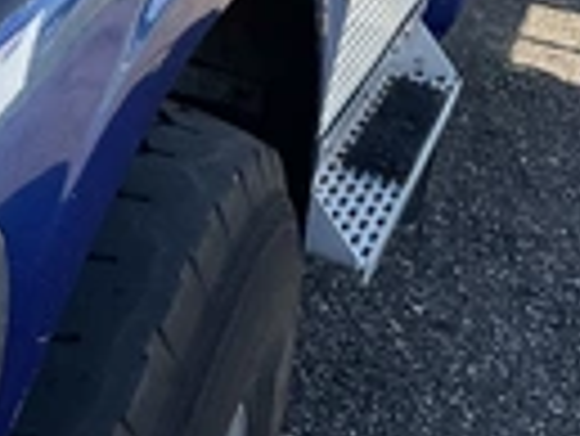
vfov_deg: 15.9
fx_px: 1509
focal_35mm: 90
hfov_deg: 19.8
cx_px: -193
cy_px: -58
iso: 25
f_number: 1.8
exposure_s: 1/403
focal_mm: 3
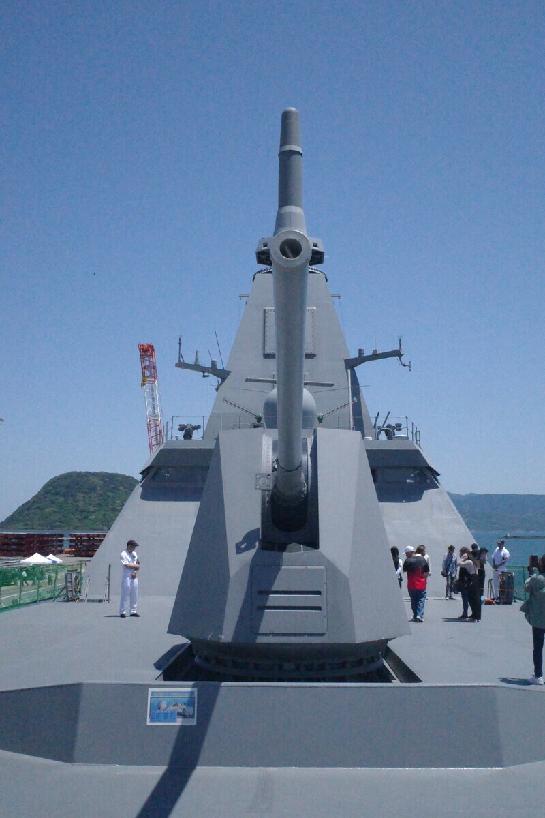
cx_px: 272
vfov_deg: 54.4
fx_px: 795
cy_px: 409
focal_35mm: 35
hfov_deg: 37.9
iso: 8000
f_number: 10
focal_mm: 18.3
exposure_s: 1/4000
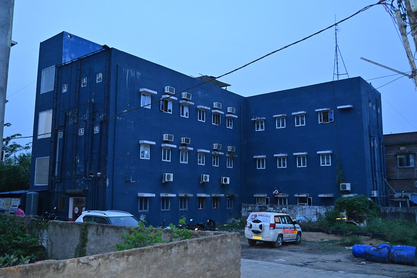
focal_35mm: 33
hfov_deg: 57.2
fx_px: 382
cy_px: 139
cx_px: 208
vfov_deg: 40.0
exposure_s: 1/160
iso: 2500
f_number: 3.5
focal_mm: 22
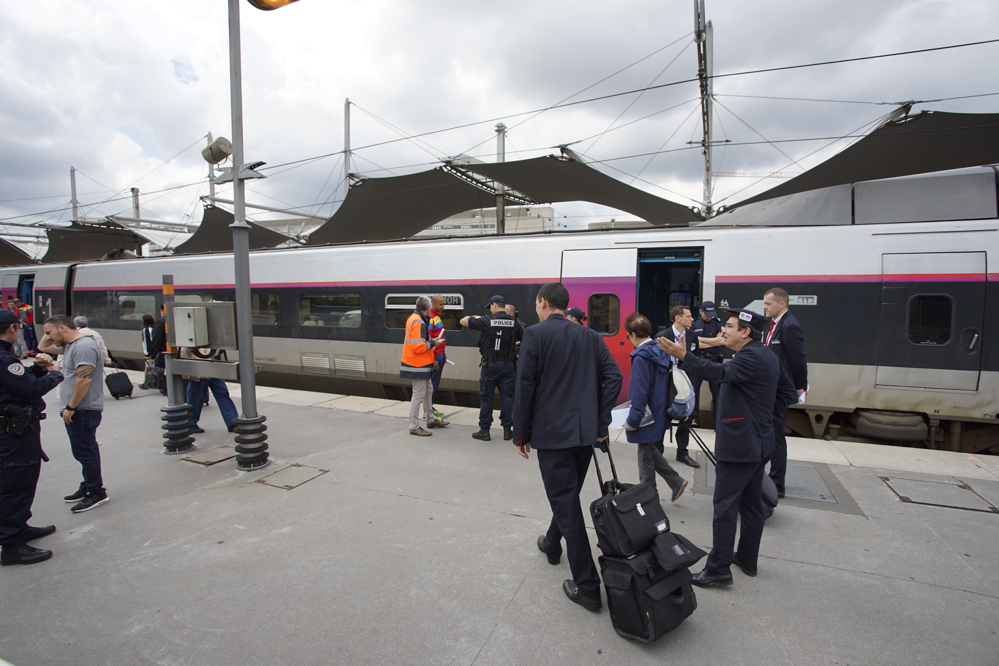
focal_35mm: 17
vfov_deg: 70.4
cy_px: 333
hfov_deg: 93.3
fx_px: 472
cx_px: 500
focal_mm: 17
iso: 100
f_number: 6.3
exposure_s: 1/320
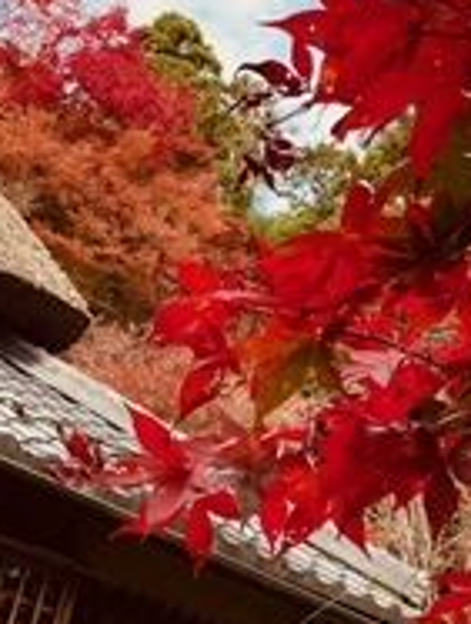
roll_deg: -13.6
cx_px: 200
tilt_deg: +29.2
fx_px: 976
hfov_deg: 27.1
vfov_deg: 35.0
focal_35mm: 54
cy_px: 189
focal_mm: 4.25
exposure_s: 1/934
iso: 32
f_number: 1.8
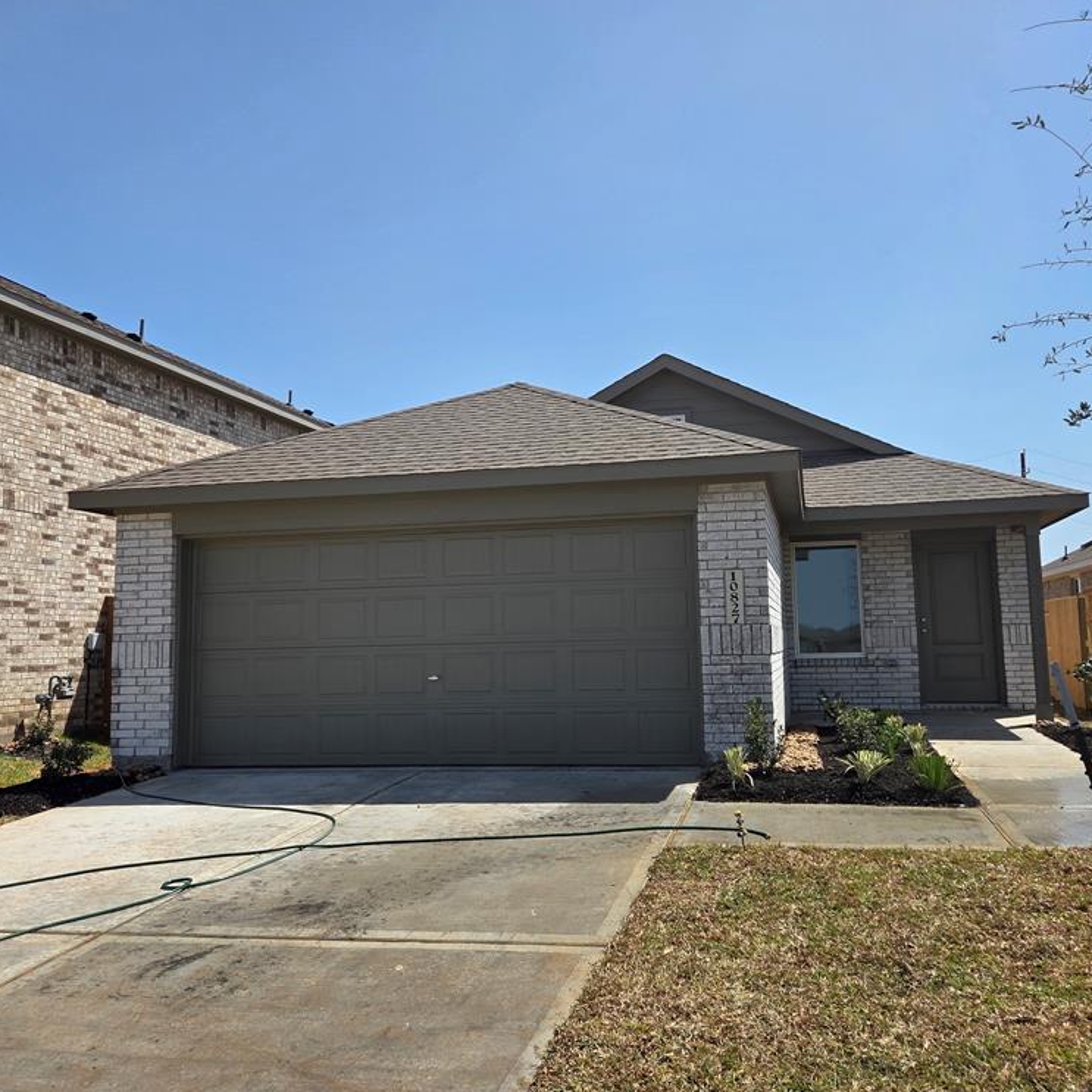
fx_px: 999
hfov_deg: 57.1
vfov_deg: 57.3
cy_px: 553
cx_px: 626
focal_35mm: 28
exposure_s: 1/6412
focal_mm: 5.4
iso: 80
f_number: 1.8
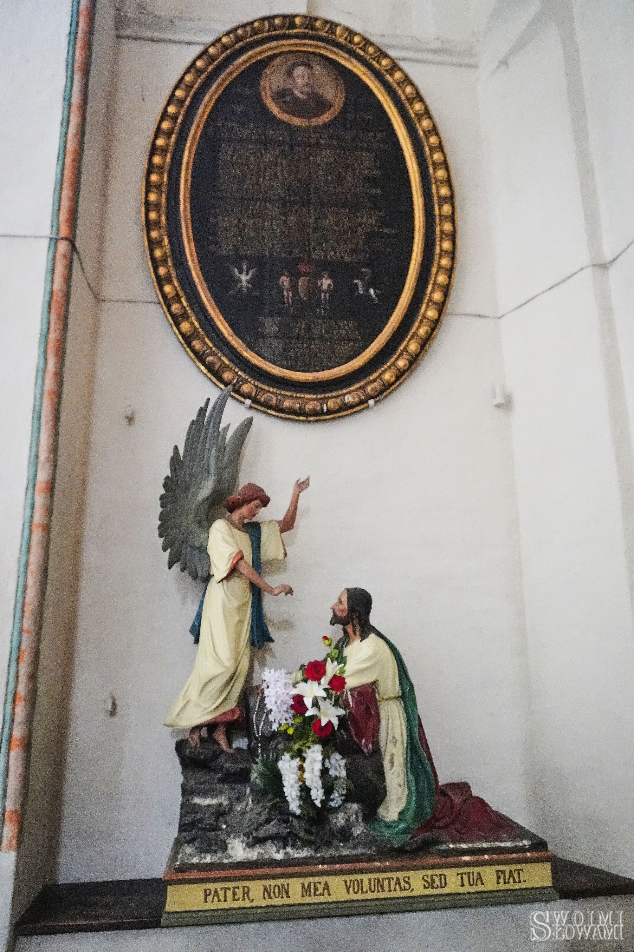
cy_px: 476
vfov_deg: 67.4
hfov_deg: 47.9
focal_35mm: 27
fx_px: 713
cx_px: 317
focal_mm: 18
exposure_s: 1/160
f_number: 4
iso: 5000
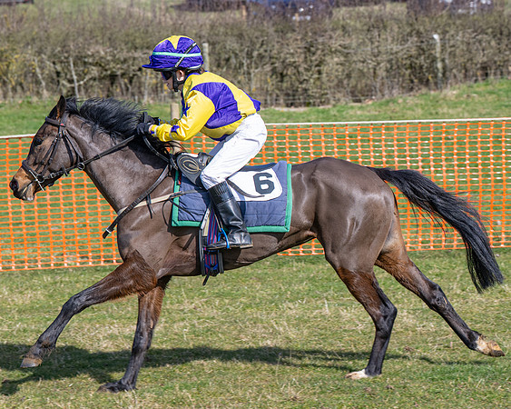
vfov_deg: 10.3
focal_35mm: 149
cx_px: 280
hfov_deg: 12.9
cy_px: 205
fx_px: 2258
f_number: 5
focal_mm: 86
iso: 200
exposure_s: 1/1000
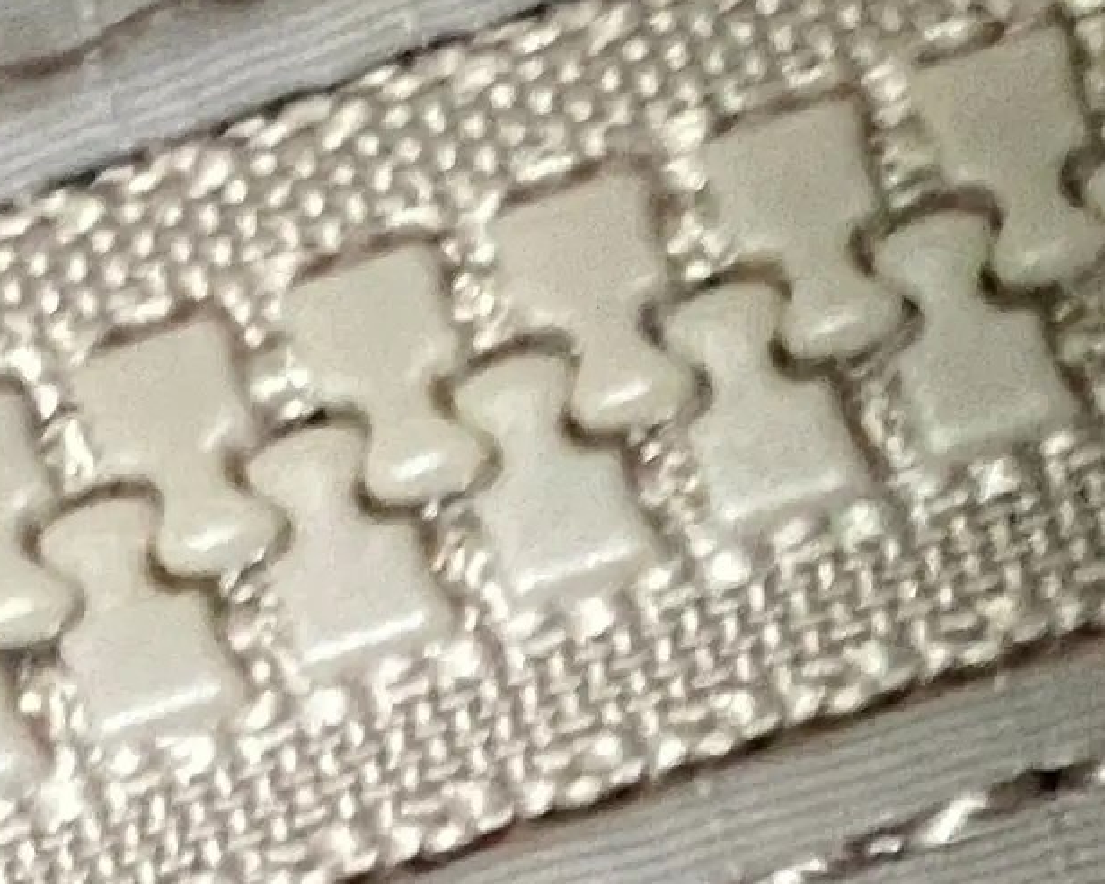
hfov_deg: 11.0
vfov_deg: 8.8
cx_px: 2190
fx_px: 5233
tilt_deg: -56.4
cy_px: 2034
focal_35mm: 160
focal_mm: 4.25
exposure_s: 1/40
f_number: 1.8
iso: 500
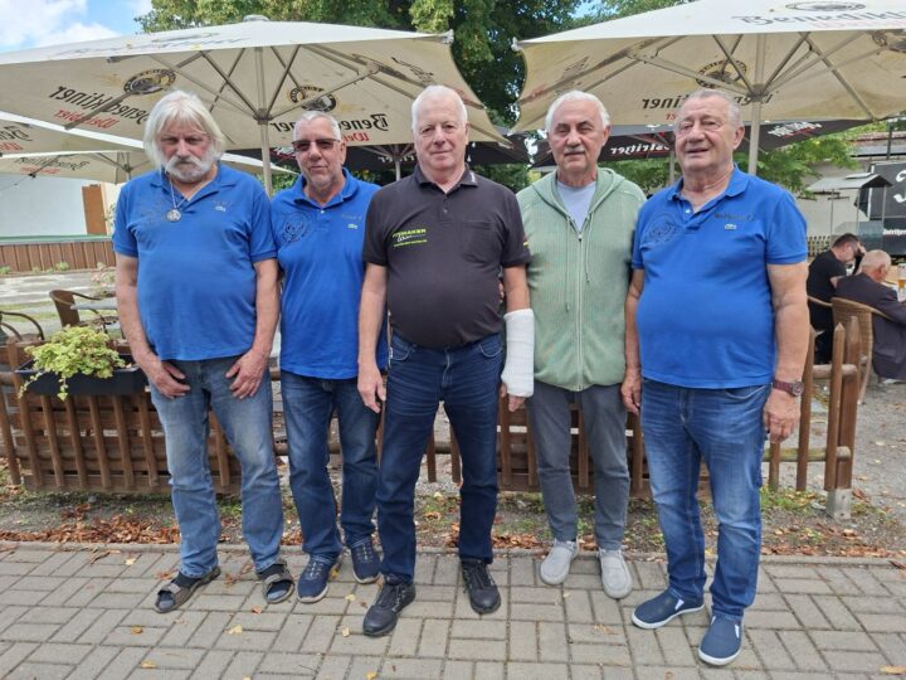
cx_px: 453
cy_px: 340
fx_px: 602
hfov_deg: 73.9
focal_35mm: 23
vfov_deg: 58.9
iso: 50
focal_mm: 5.54
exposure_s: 1/370
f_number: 1.8
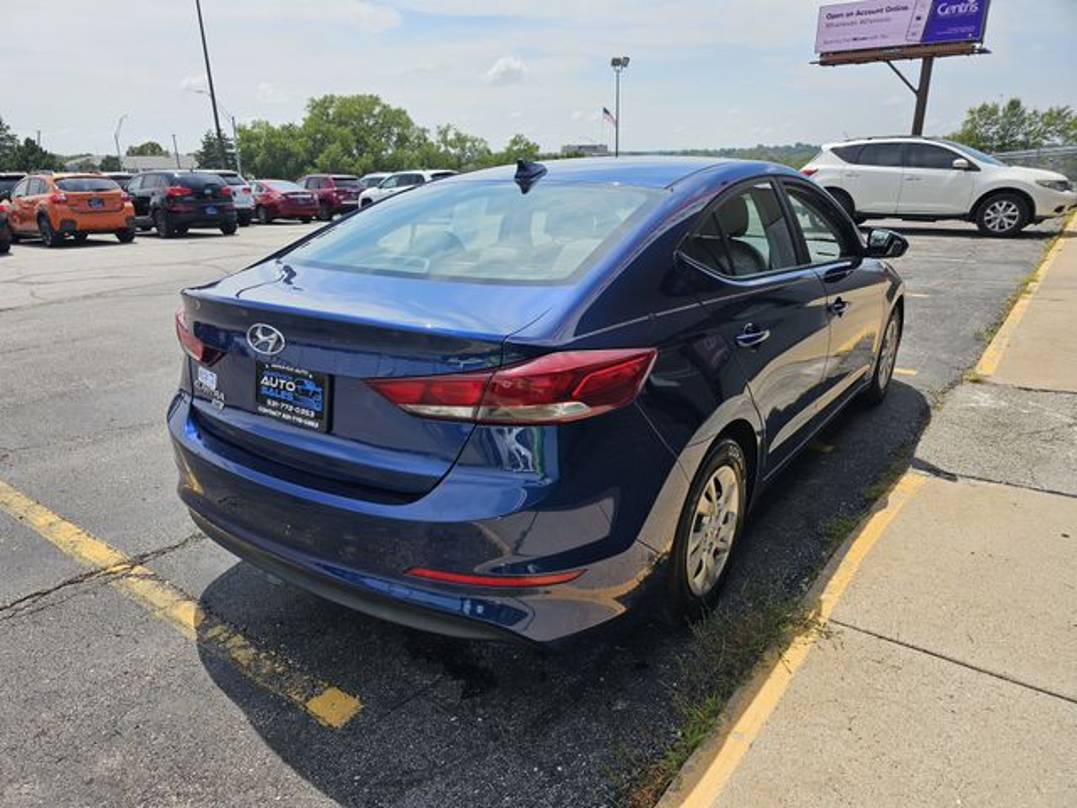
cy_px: 404
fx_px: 716
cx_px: 538
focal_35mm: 23
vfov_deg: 58.9
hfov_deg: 73.9
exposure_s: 1/807
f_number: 1.7
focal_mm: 6.3
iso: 10
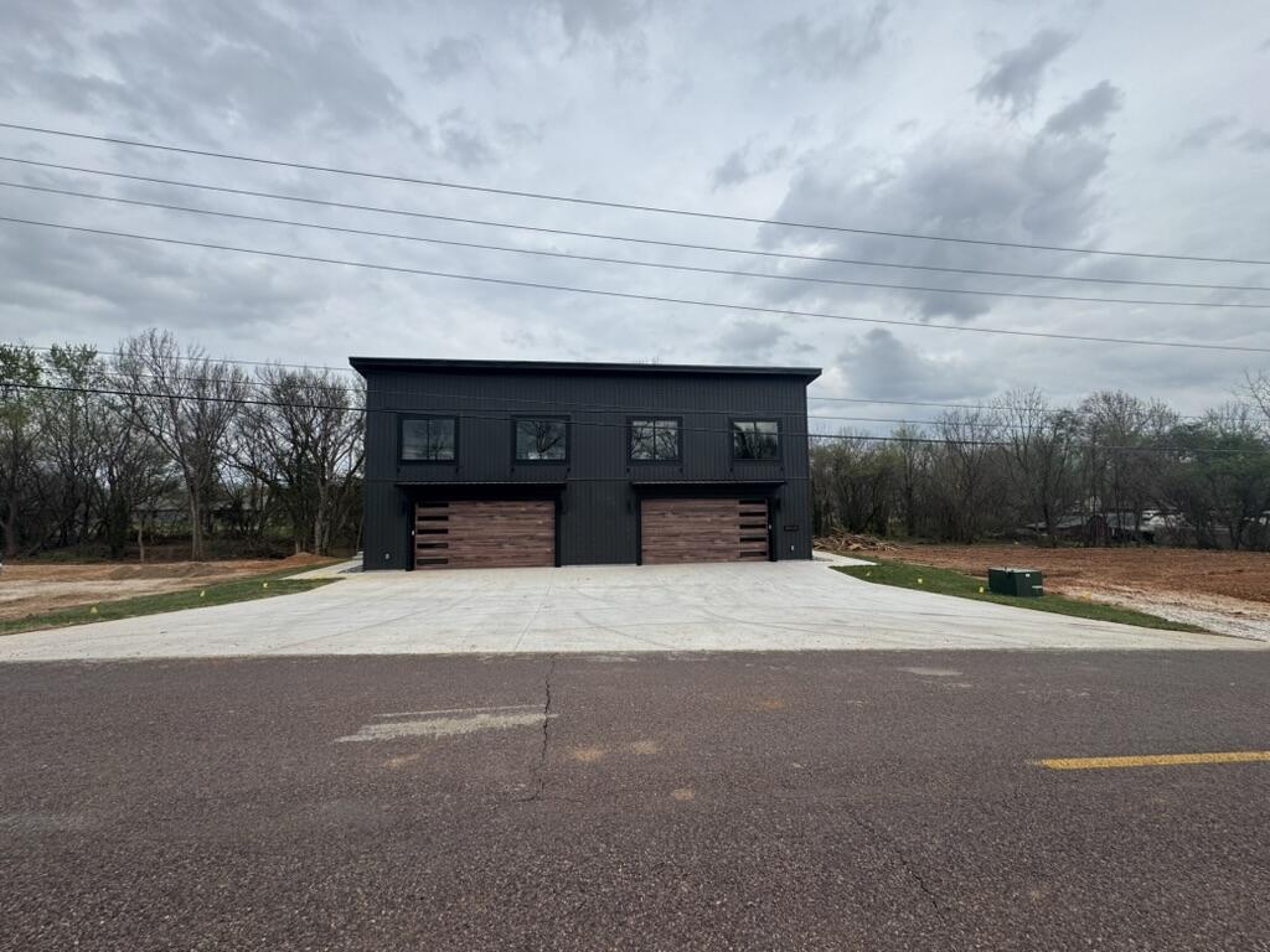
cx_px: 635
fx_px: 514
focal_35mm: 14
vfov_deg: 85.7
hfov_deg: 102.1
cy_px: 476
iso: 50
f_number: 2.2
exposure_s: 1/2083
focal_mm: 2.22
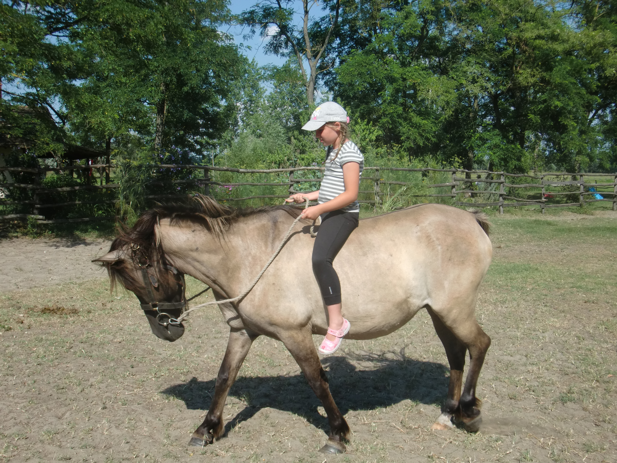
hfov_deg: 49.0
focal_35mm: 38
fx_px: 677
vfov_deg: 37.7
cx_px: 308
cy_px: 232
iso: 64
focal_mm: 6.66
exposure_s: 1/640
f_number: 3.9
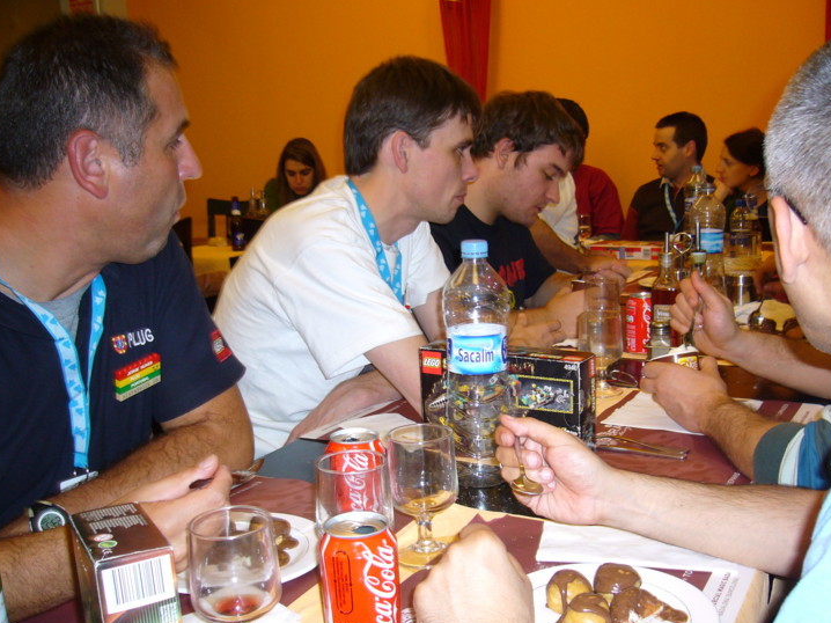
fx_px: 936
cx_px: 435
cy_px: 328
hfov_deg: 47.9
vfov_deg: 36.8
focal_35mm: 39
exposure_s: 1/30
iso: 100
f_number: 2.8
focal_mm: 5.8
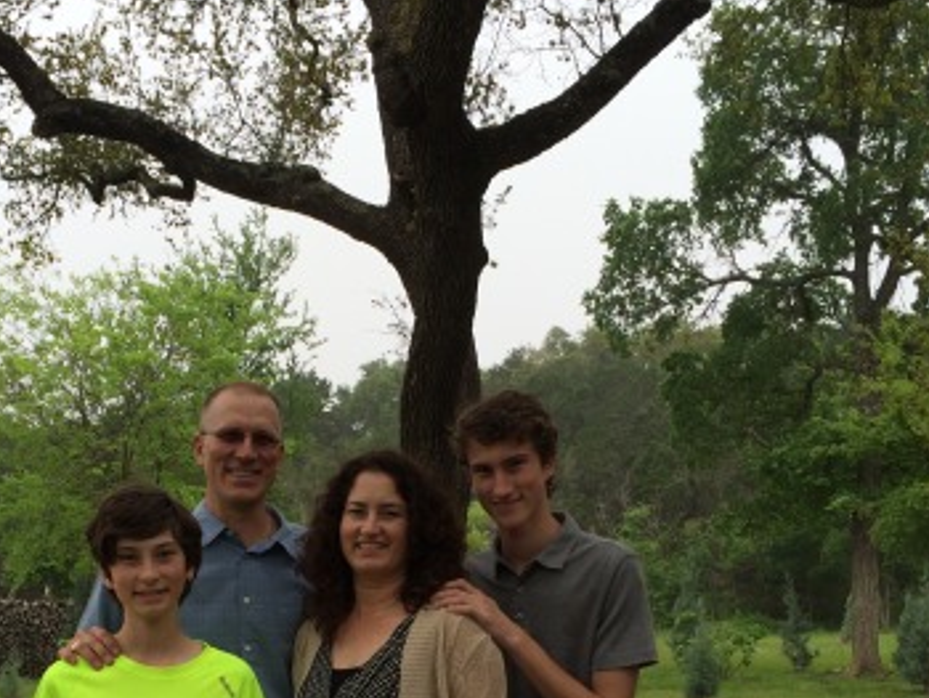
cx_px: 372
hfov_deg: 36.0
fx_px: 1423
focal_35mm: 53
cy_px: 594
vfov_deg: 26.8
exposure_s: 1/578
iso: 32
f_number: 2.2
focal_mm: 4.15
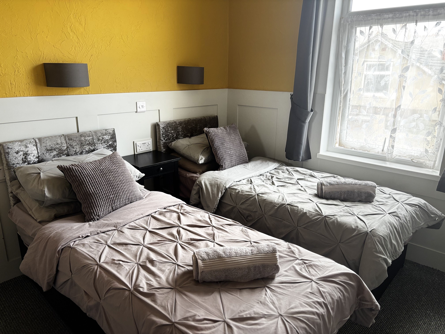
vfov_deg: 53.1
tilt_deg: -17.2
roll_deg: +0.1
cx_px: 222
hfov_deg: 67.3
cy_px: 167
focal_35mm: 26
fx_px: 334
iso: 100
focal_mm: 5.96
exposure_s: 1/121
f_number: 1.6
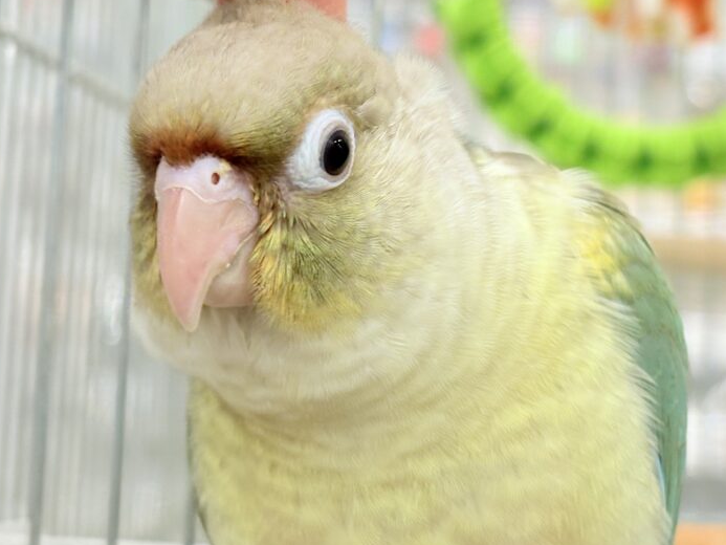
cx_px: 428
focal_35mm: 90
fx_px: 1888
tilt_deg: +4.4
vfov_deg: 16.4
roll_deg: -3.4
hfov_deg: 21.7
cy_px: 192
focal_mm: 5.96
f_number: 1.6
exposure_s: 1/50
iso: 64
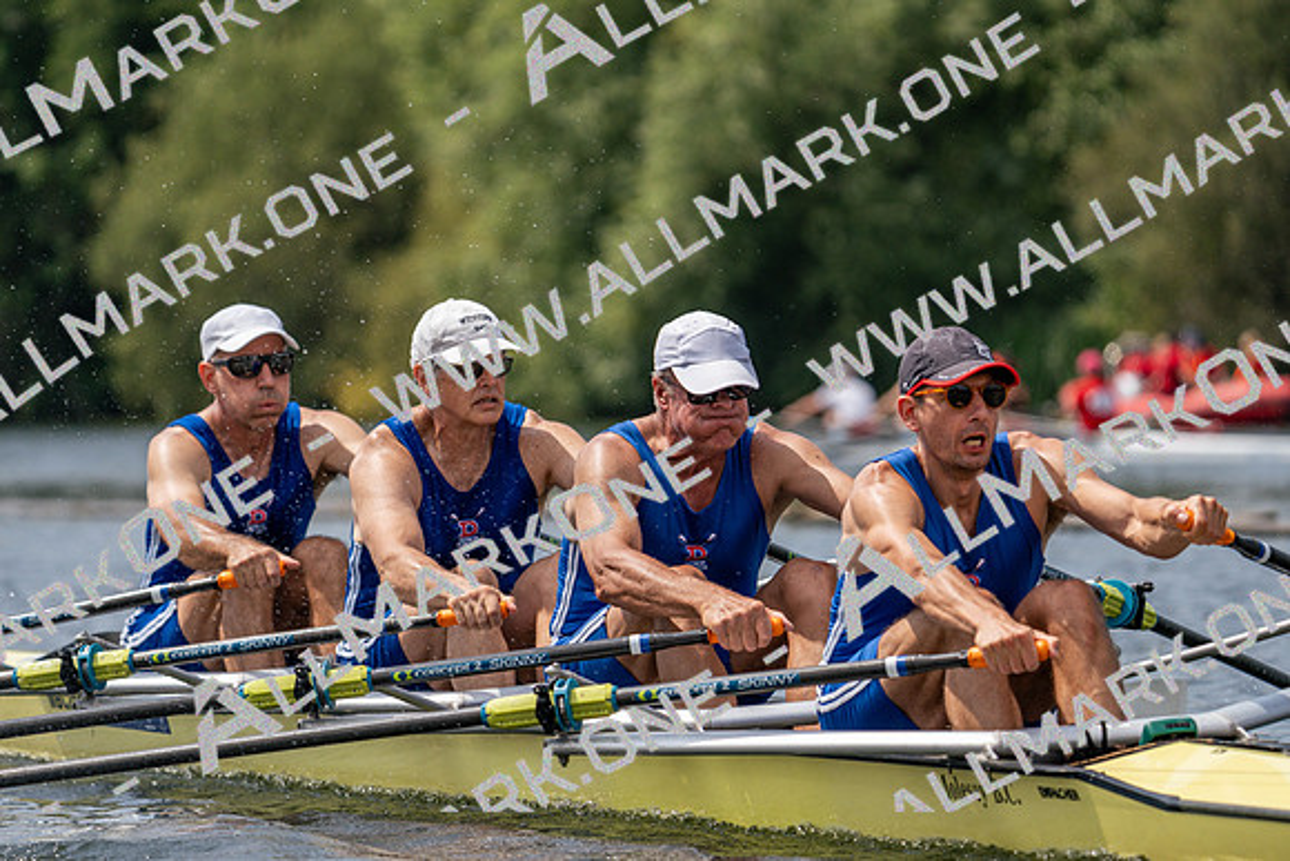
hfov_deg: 6.5
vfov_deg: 4.4
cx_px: 645
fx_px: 11290
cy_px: 430
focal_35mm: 315
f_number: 6.3
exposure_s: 1/1600
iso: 250
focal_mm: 315
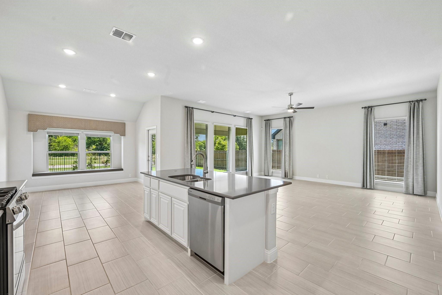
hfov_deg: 98.5
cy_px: 148
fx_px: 190
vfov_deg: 75.5
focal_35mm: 16
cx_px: 221
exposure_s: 1/50
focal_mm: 15.5
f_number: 8
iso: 400
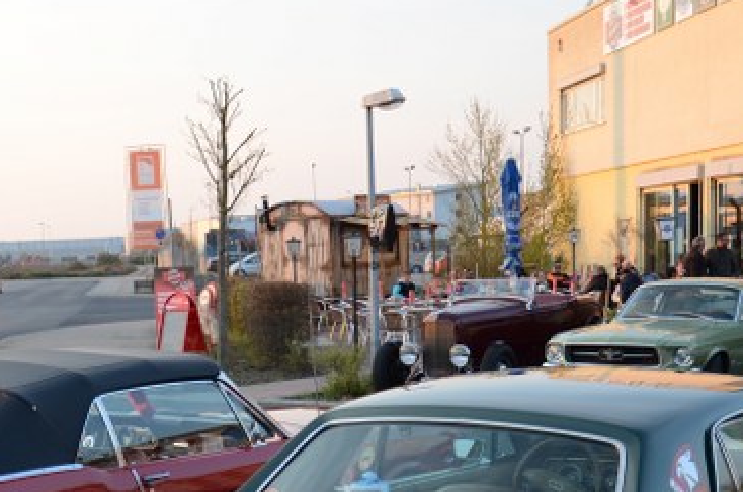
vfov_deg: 18.2
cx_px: 285
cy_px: 526
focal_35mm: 72
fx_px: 1483
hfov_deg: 28.0
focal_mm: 22
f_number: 4
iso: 100
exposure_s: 1/80
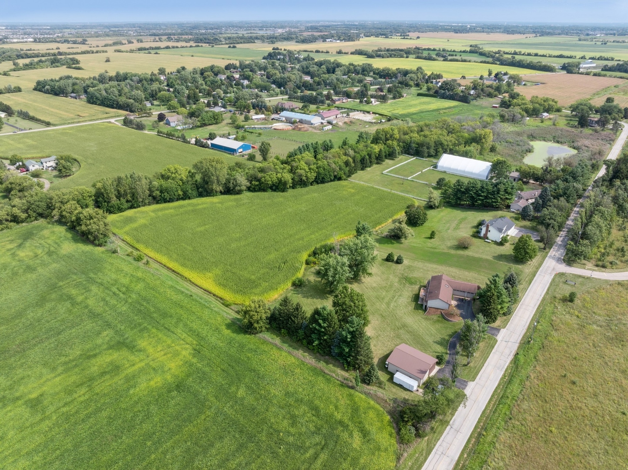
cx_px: 314
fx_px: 435
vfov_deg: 56.8
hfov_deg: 71.6
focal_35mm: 24
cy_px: 235
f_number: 11
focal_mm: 12.29
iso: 100
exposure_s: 1/100
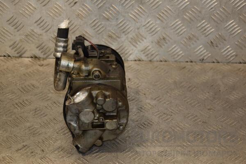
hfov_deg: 26.0
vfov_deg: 17.5
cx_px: 123
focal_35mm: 78
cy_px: 82
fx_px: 533
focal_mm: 52
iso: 800
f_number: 5
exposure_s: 1/200
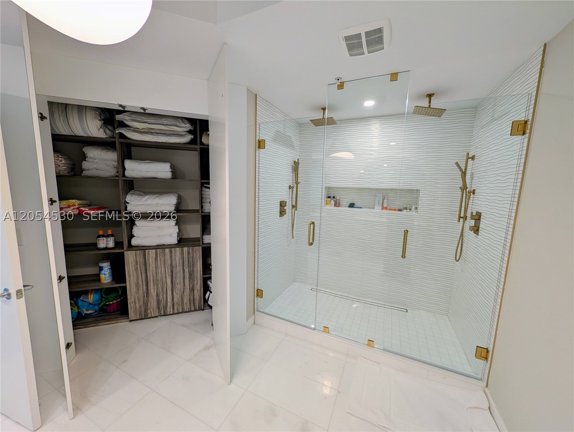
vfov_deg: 94.6
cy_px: 216
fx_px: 199
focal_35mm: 12
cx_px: 287
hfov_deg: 110.5
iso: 57
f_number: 1.7
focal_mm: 2.02
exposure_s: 1/60
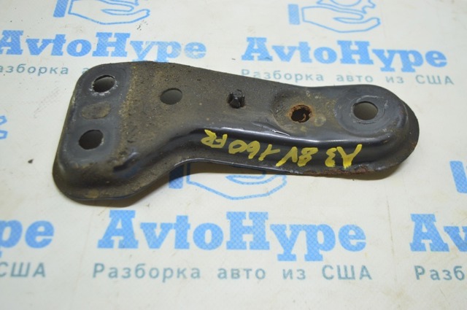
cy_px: 155
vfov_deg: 30.8
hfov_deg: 45.0
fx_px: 564
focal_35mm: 44
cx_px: 234
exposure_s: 1/40
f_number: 4.2
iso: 400
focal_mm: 29
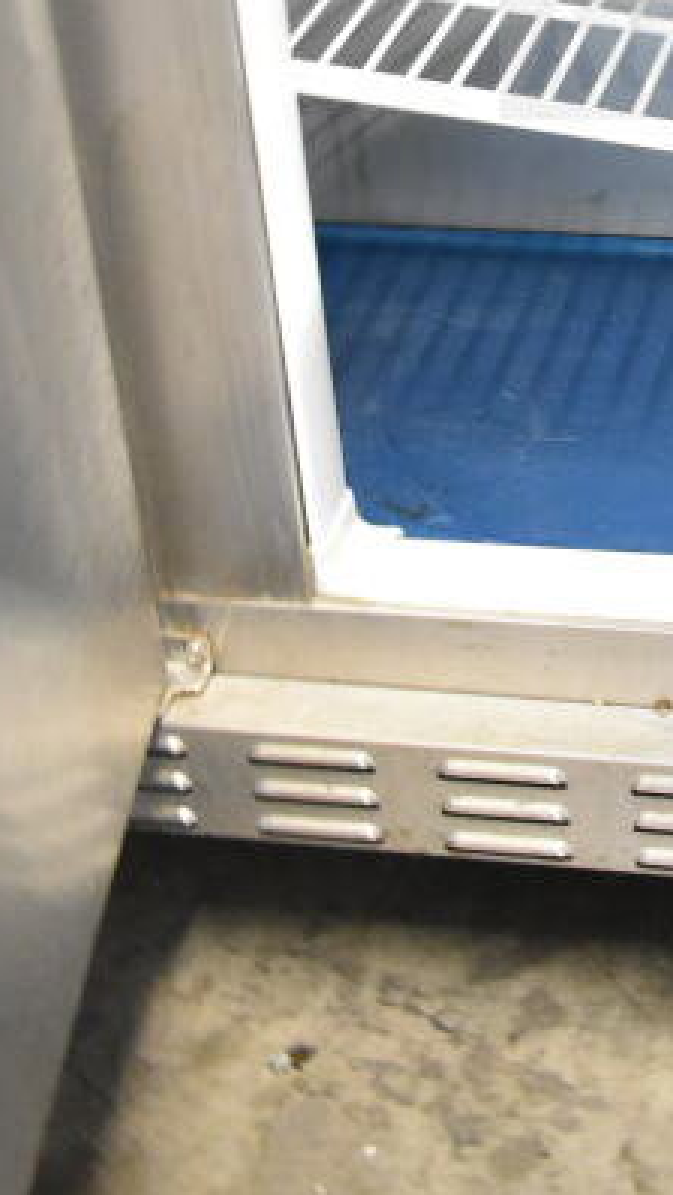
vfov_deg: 29.2
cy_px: -120
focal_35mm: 65
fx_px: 2061
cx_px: 835
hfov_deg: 17.6
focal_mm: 18
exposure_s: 1/30
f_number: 3.5
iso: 5000
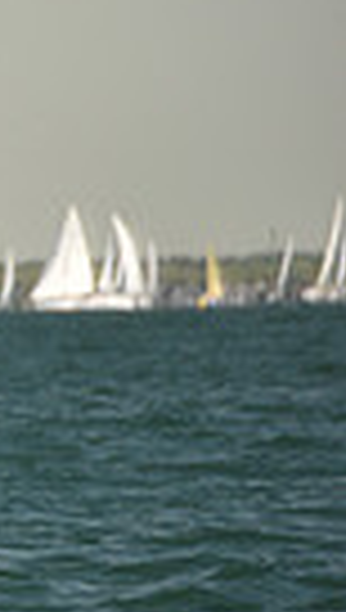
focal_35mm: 892
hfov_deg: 1.4
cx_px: -953
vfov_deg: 2.4
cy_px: 263
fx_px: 14477
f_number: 5
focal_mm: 200
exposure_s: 1/800
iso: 250
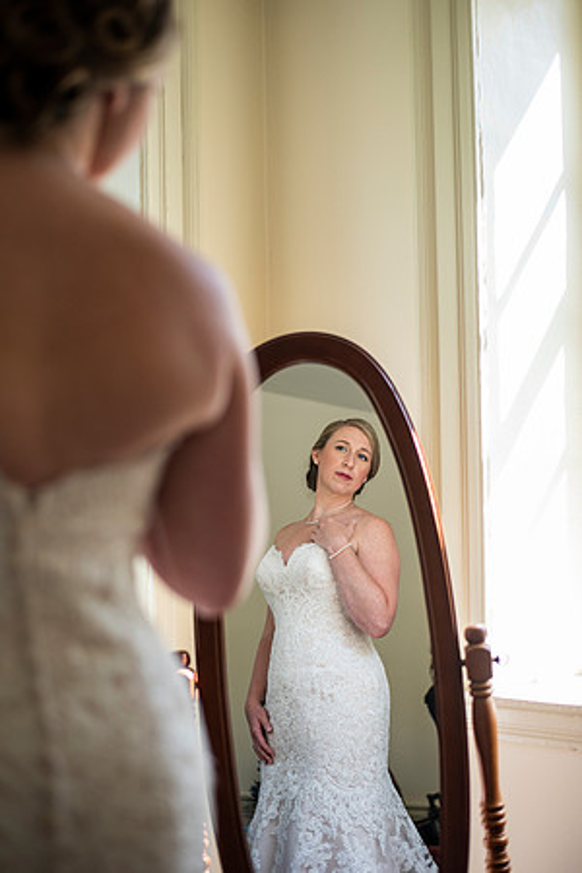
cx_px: 291
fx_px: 1212
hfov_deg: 27.0
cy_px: 436
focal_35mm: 50
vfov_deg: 39.6
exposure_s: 1/1000
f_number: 2.2
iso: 640
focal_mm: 50
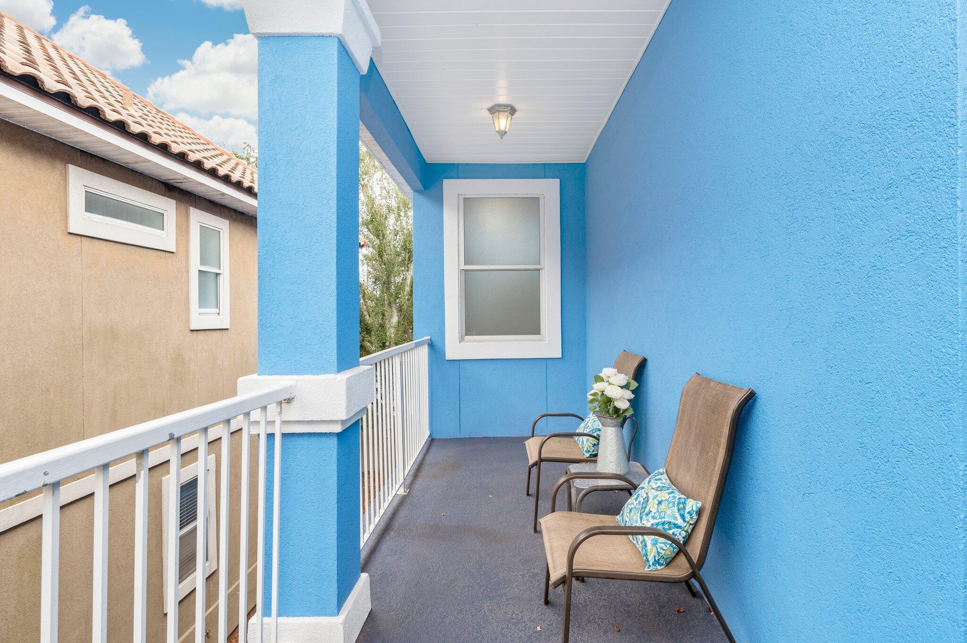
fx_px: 483
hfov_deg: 90.0
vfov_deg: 67.3
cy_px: 322
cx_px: 484
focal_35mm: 18
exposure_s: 1/60
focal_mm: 18
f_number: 9
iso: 100
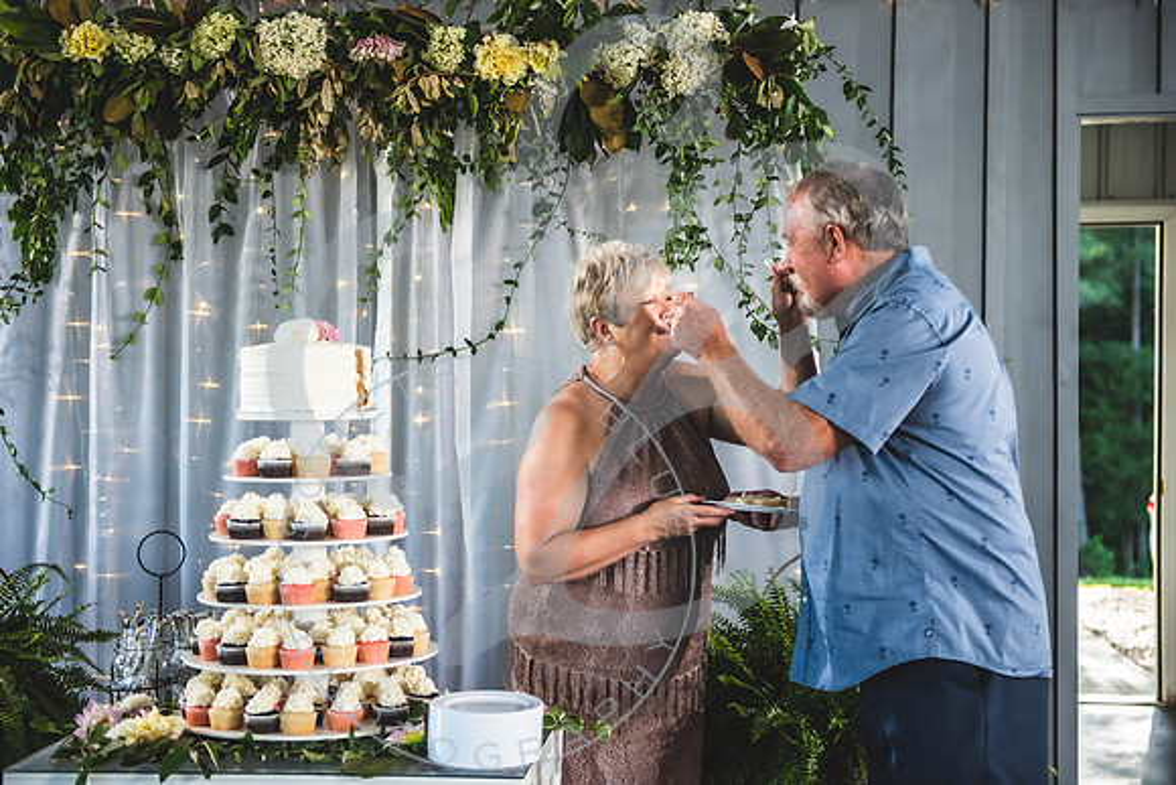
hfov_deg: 36.2
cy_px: 392
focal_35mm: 55
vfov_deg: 24.6
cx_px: 588
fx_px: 1797
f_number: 2.8
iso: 320
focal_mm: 55
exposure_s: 1/200
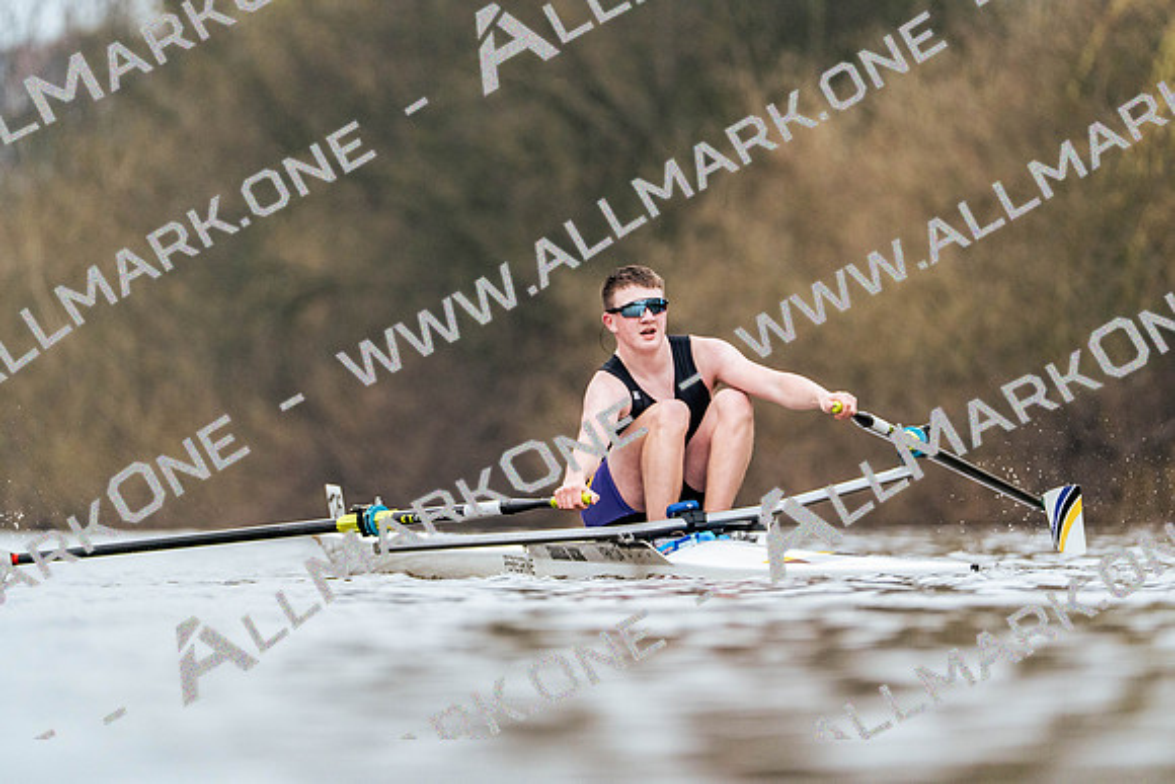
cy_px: 392
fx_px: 15604
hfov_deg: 4.3
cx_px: 588
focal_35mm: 478
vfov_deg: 2.9
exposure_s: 1/1600
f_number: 6.3
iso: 4000
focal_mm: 478
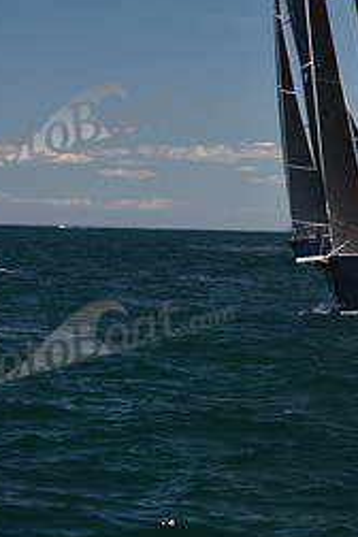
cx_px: 346
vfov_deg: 12.6
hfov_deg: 8.5
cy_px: -13
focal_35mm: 161
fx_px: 2401
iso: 250
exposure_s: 1/800
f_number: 5.6
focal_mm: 70
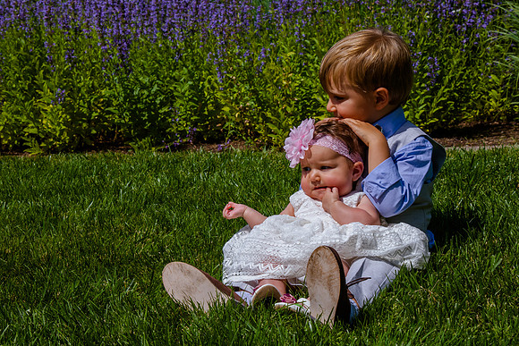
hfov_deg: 25.3
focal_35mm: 80
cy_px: 172
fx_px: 1156
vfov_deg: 17.0
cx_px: 219
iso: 200
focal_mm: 58
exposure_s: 1/250
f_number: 14
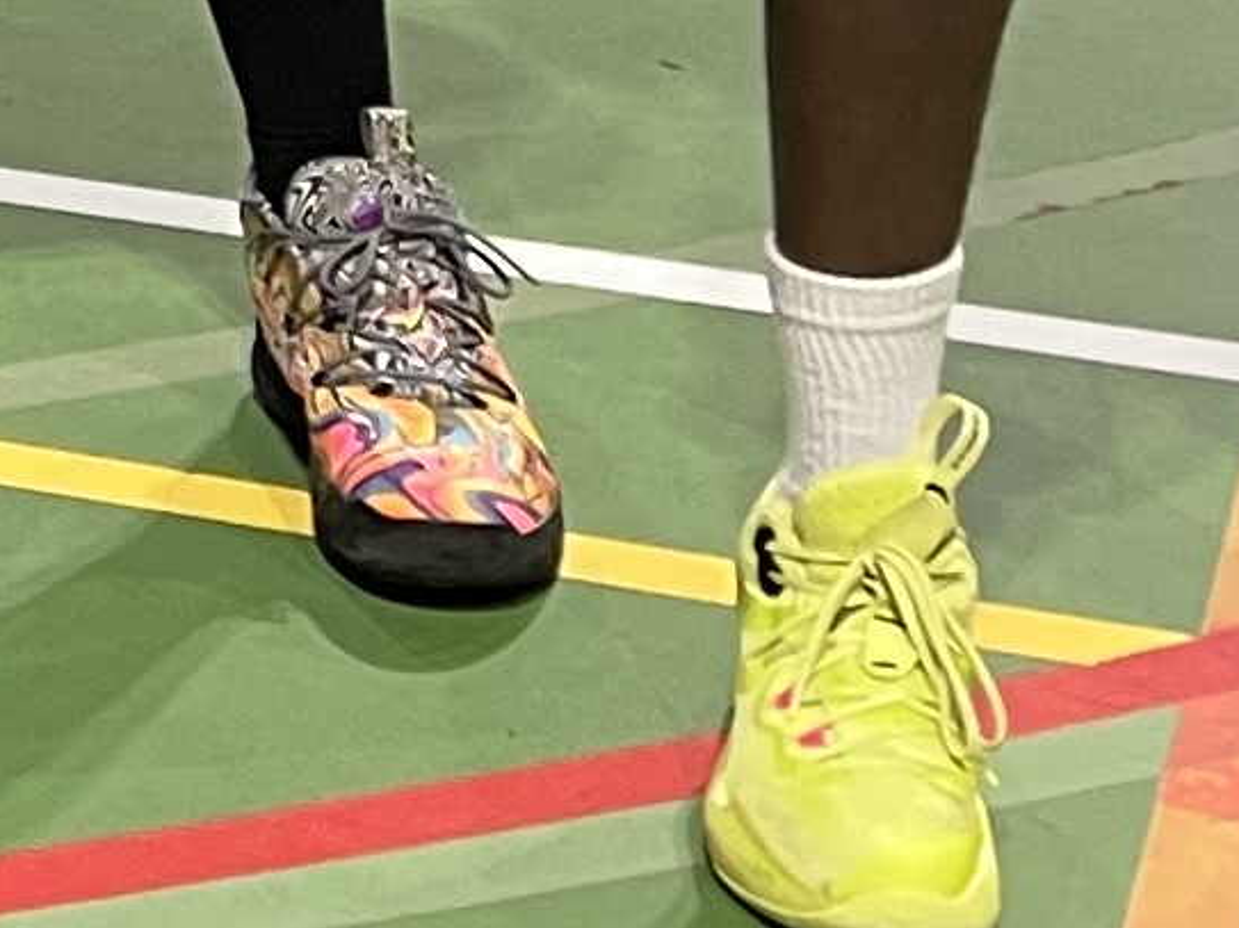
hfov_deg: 9.2
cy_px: -1589
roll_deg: +2.3
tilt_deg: -6.9
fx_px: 6906
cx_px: -1700
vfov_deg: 7.1
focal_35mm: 193
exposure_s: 1/50
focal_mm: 5.1
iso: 100
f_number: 1.6
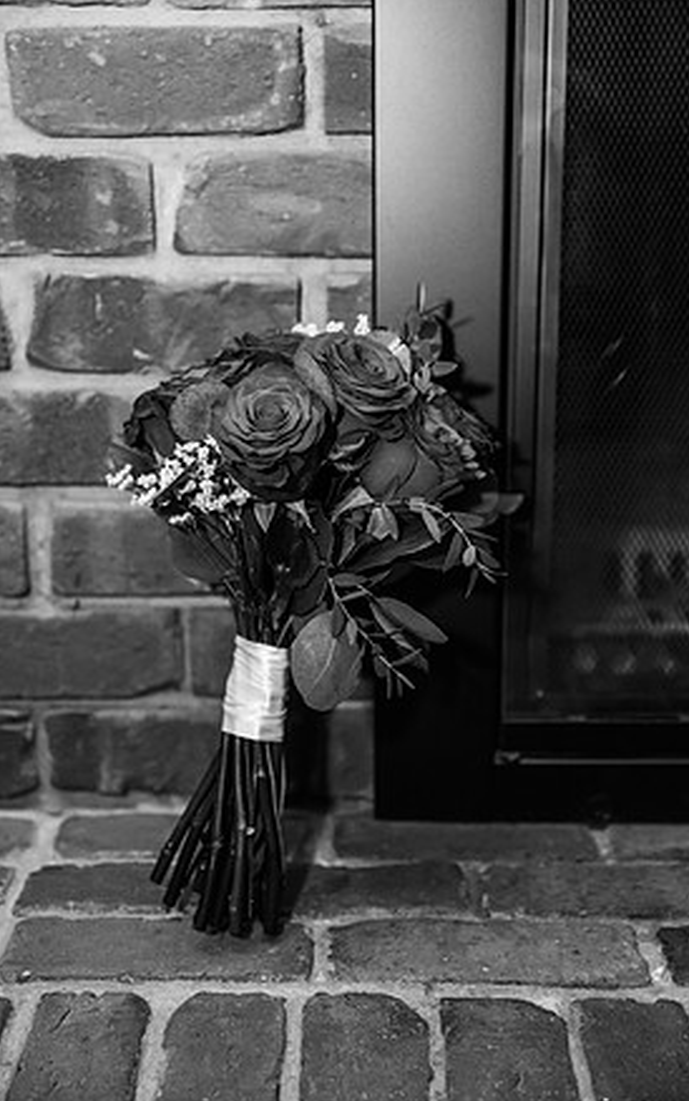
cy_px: 550
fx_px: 1351
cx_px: 350
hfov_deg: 28.6
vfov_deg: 44.4
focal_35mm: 45
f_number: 2.8
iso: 1000
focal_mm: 43
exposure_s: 1/200
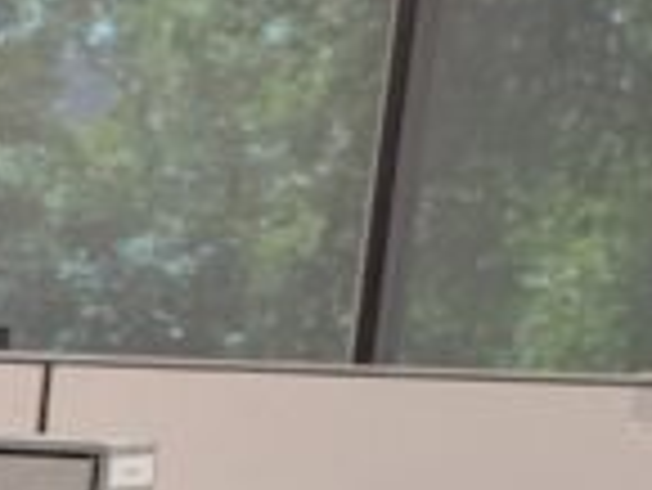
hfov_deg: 10.5
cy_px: 1396
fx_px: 3186
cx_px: -746
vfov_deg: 7.8
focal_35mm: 169
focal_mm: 6.9
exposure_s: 1/100
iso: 158
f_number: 1.68
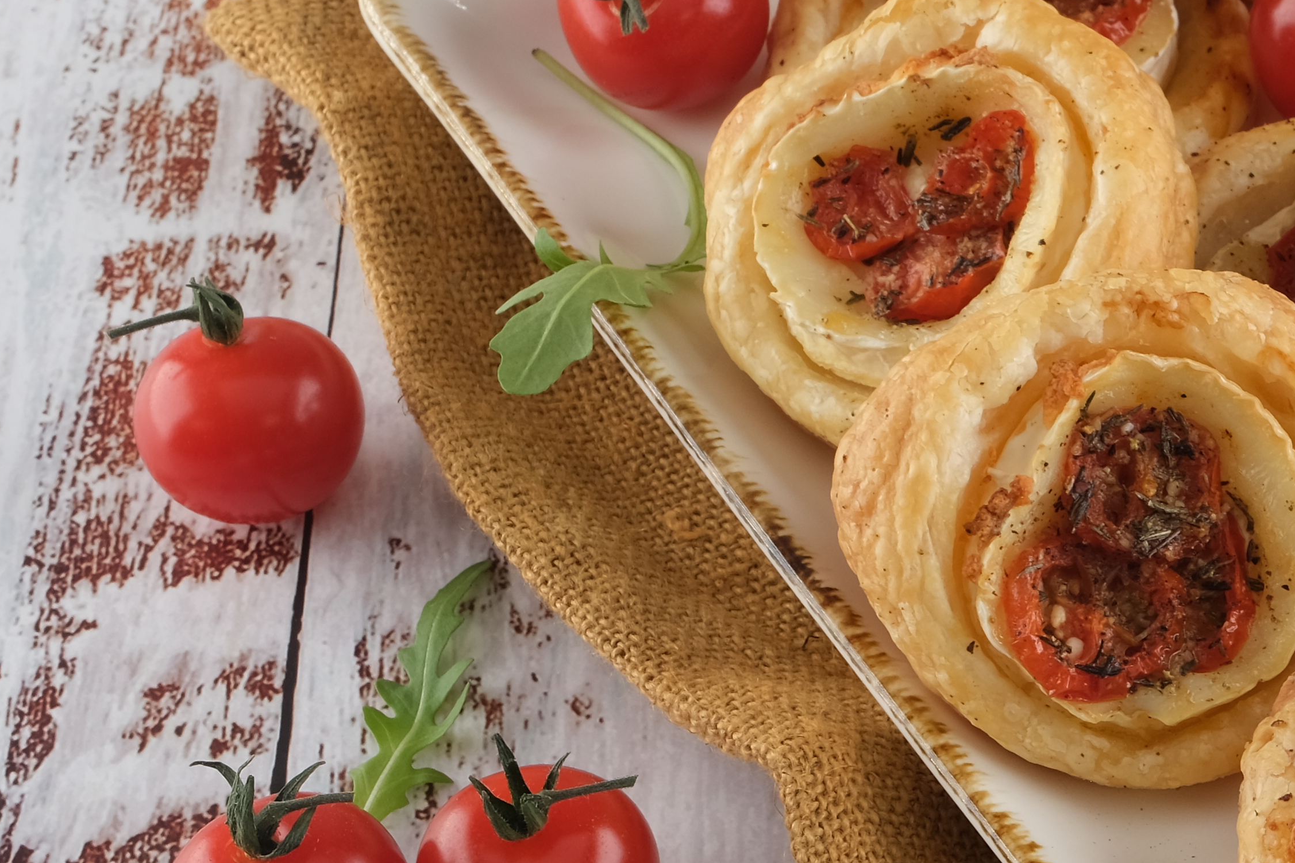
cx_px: 1766
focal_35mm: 155
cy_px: 592
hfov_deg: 12.7
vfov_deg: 8.8
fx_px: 5576
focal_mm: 37.6
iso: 200
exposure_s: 1/30
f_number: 11
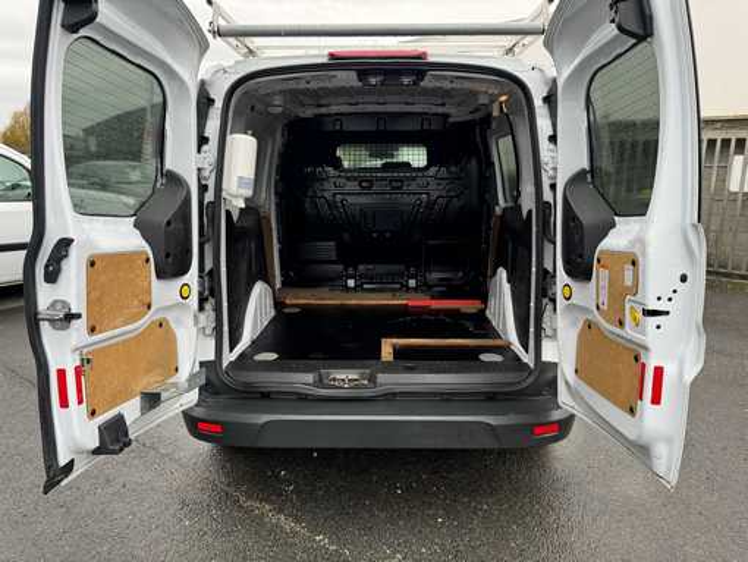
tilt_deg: -13.6
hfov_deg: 71.6
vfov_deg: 56.9
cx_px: 374
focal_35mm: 24
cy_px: 281
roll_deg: +1.0
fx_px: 519
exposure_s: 1/132
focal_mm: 6.76
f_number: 1.78
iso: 50
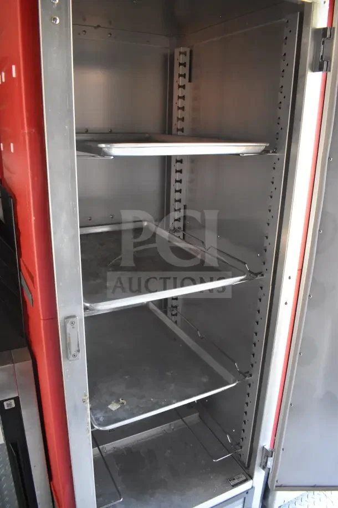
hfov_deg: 47.9
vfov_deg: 67.4
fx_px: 380
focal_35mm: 27
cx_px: 169
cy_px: 254
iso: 6400
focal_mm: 18
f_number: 5
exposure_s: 1/100
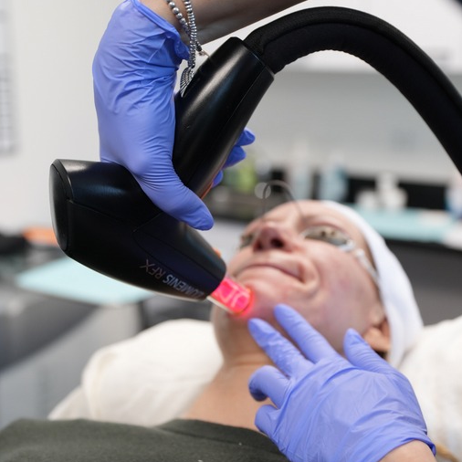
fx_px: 710
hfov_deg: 35.9
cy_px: 228
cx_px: 277
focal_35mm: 47
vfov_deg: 36.1
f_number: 2.8
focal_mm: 35
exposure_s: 1/60
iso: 640
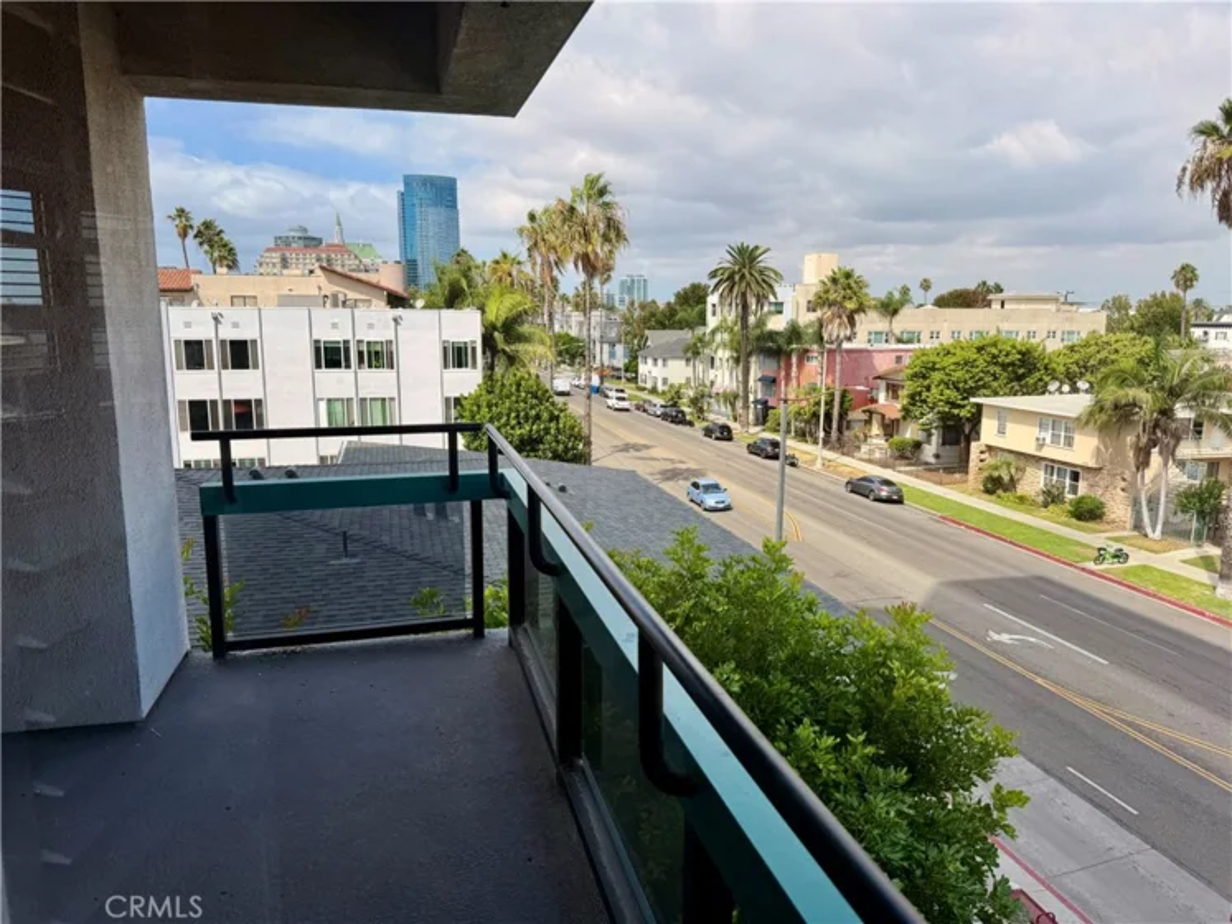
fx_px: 854
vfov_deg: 56.8
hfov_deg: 71.6
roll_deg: -0.4
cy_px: 462
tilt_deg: -8.7
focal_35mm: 24
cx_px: 616
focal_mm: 6.76
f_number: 1.78
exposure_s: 1/2110
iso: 80
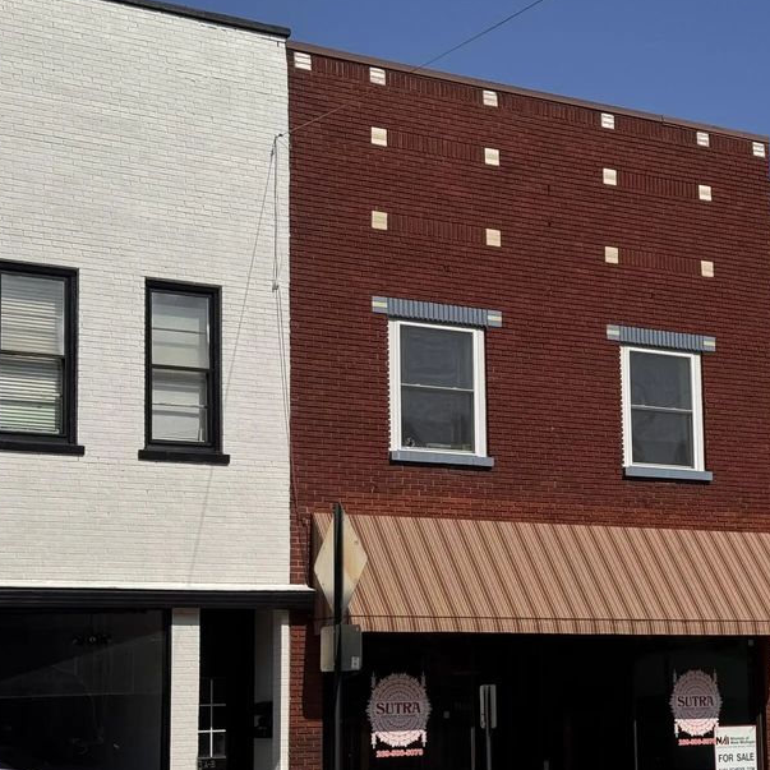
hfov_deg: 23.8
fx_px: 1812
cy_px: 461
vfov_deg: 24.0
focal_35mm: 72
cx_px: 553
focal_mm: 6.76
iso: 64
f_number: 1.78
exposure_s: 1/9009
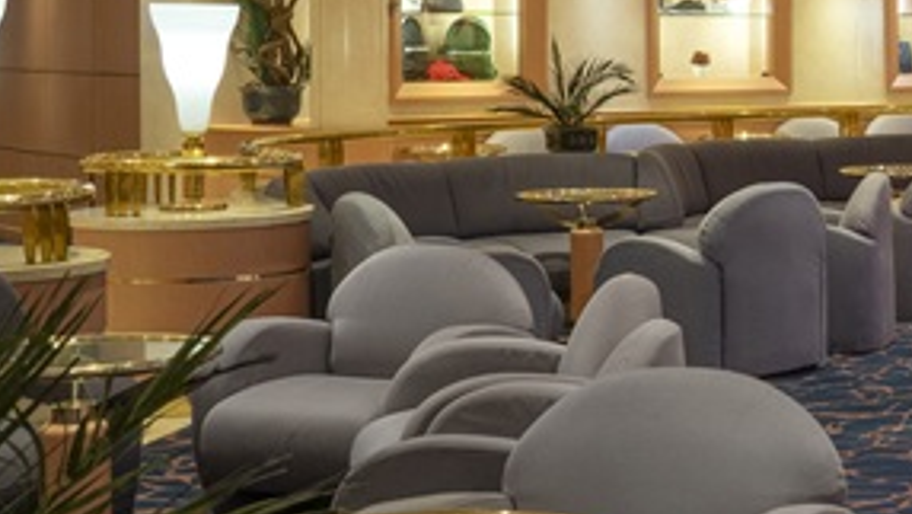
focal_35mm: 88
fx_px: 2128
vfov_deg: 13.7
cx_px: 1403
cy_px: 70
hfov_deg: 20.4
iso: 200
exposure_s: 1/2
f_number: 11
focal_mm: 24
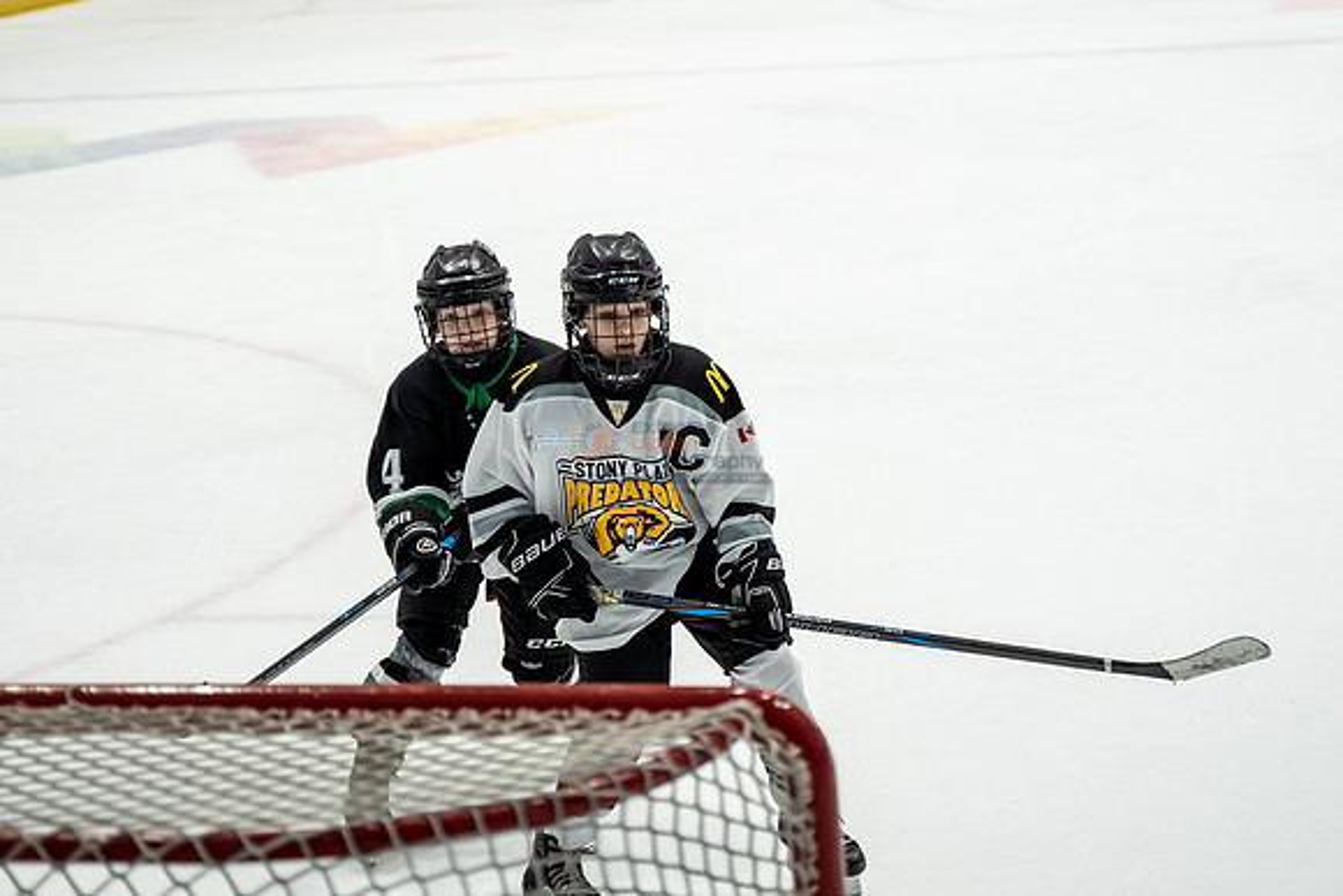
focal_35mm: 97
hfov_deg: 21.0
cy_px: 448
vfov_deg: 14.1
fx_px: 3619
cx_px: 672
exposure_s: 1/1000
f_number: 2.8
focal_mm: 65
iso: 2500
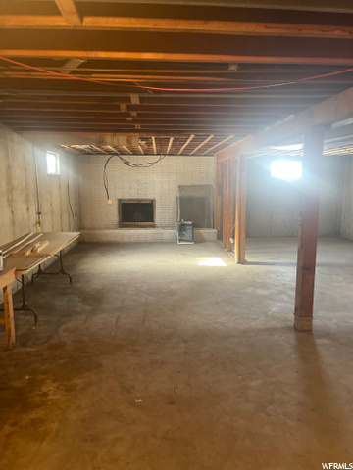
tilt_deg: -9.1
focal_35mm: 26
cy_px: 235
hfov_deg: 53.1
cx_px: 176
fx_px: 354
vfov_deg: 67.3
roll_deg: -0.5
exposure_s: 1/40
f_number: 1.6
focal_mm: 5.1
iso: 400
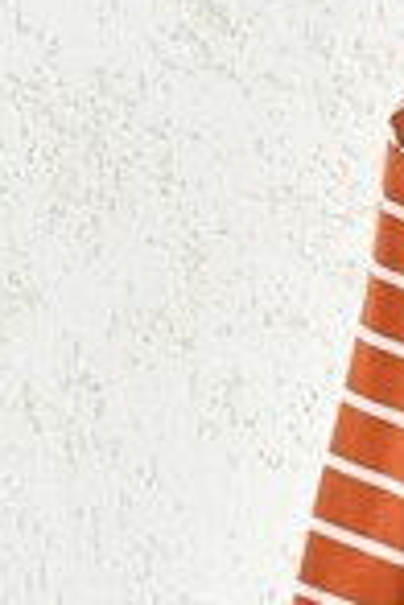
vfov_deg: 11.5
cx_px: 565
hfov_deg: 7.6
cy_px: 370
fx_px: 2996
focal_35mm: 178
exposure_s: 1/160
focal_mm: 35
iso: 100
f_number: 7.1
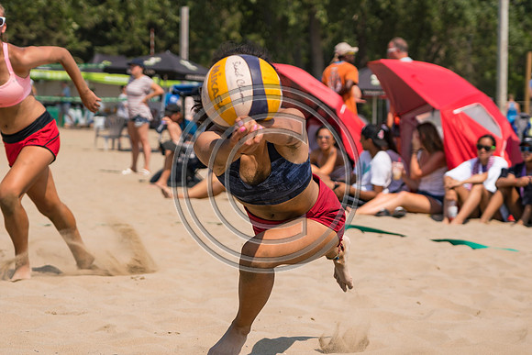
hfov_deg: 18.8
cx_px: 266
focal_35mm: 109
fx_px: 1611
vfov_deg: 12.6
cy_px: 178
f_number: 4
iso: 200
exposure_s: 1/2500
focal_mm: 73
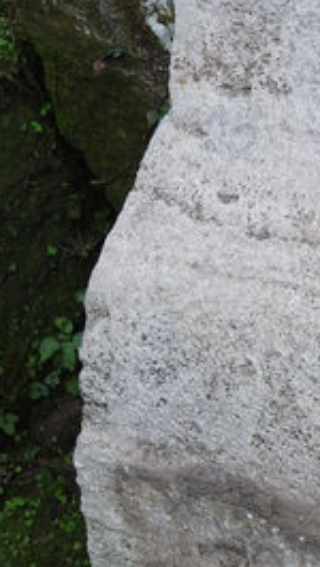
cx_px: 316
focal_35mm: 81
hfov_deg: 14.7
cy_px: 441
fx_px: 1220
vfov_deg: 25.8
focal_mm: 5.9
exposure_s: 1/40
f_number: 3.6
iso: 100
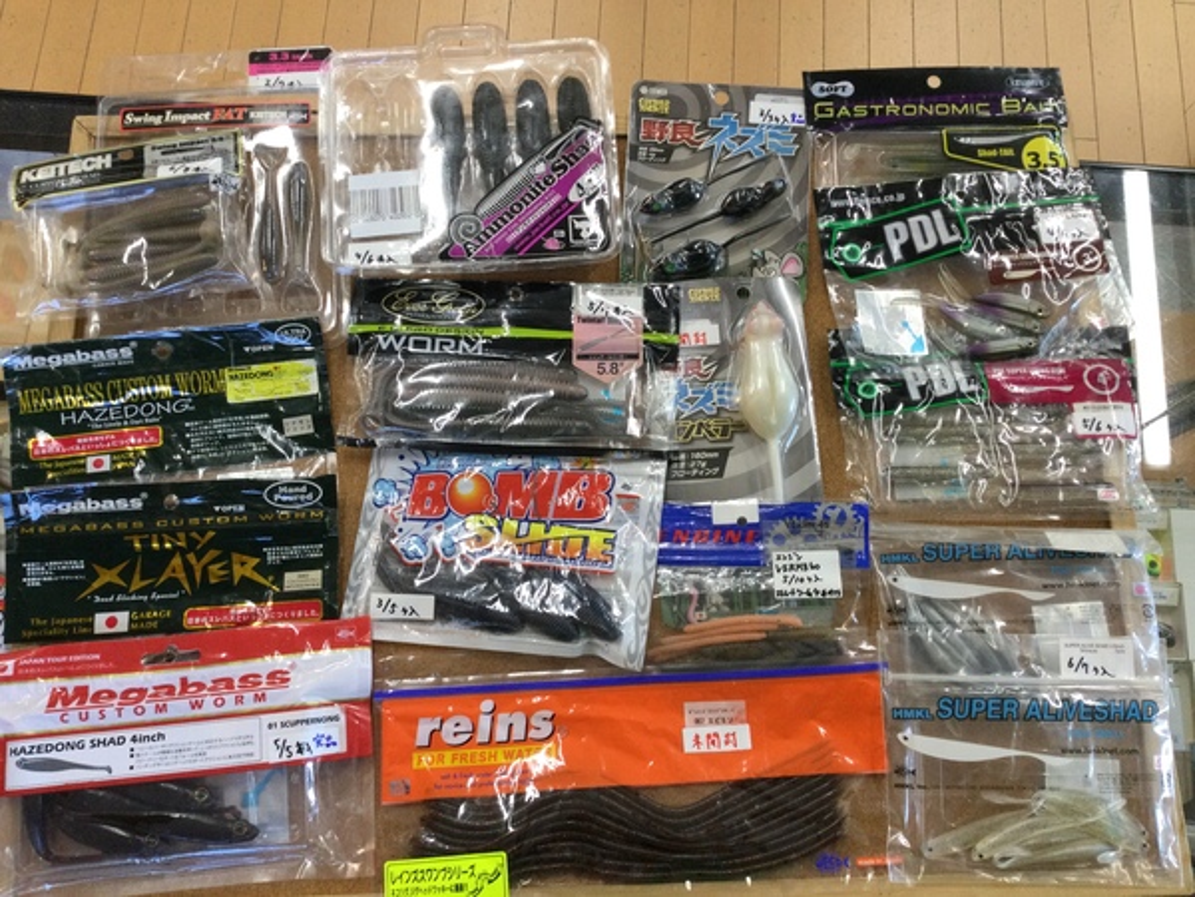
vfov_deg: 45.4
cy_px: 448
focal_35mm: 31
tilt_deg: -75.6
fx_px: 1070
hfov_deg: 58.4
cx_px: 598
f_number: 2.4
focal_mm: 3.3
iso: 32
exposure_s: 1/30
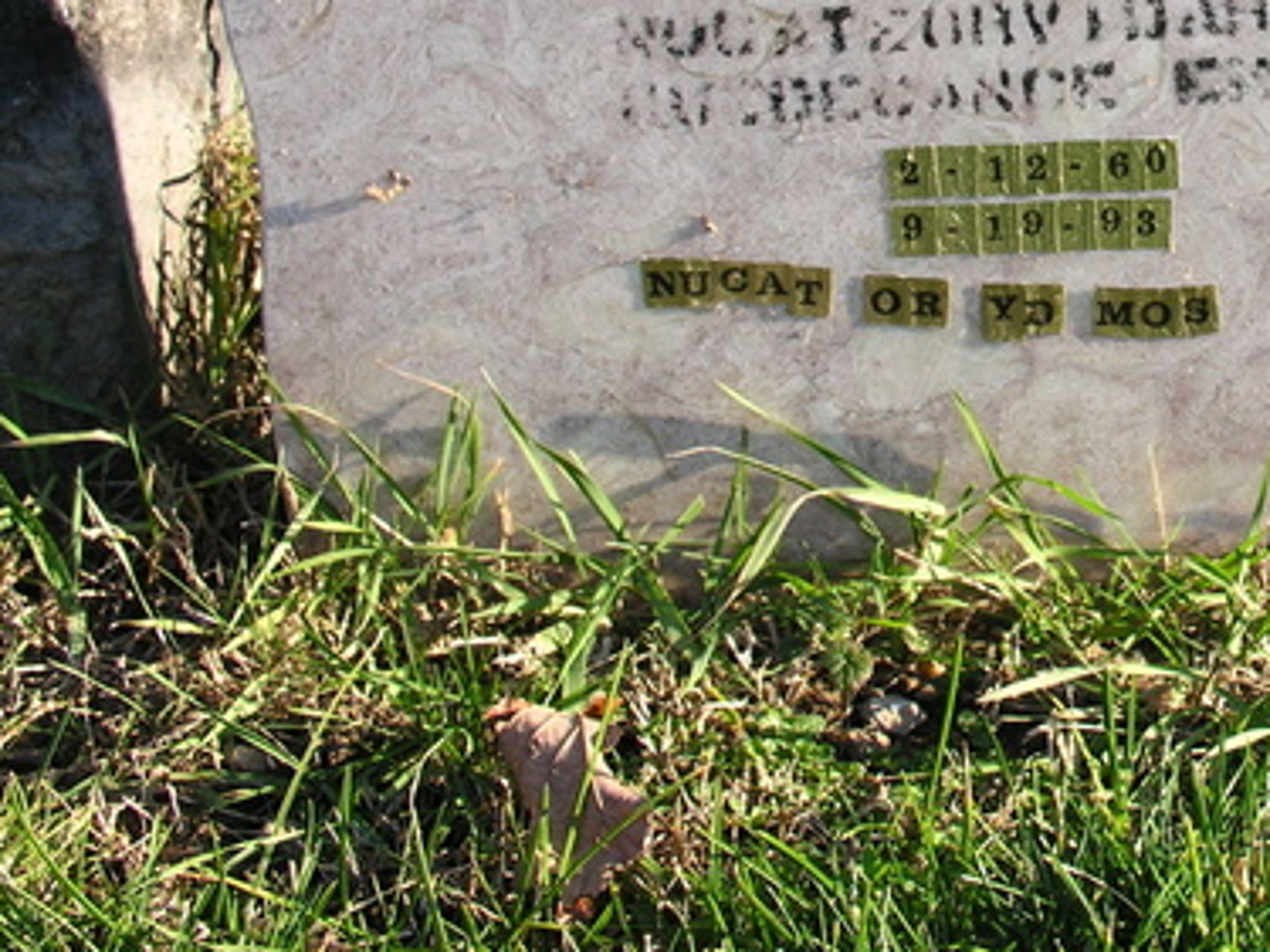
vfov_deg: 19.5
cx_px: 1273
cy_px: 108
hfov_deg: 25.1
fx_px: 2714
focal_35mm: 74
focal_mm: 8.9
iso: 50
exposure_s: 1/105
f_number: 5
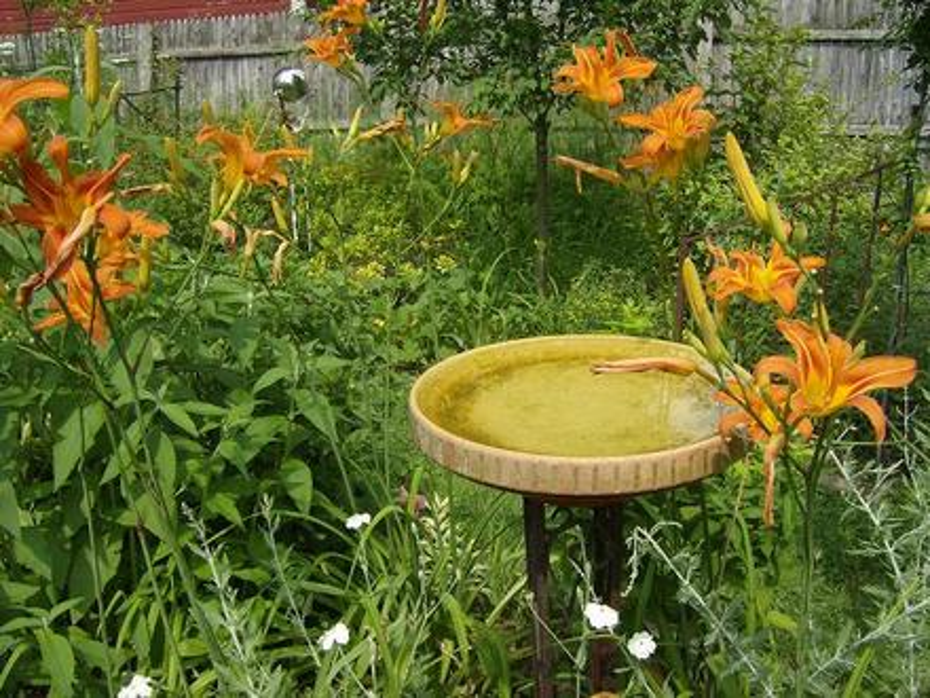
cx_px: 465
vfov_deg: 39.7
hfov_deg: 51.4
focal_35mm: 36
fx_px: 967
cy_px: 349
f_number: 4.7
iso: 100
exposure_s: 1/463
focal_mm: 6
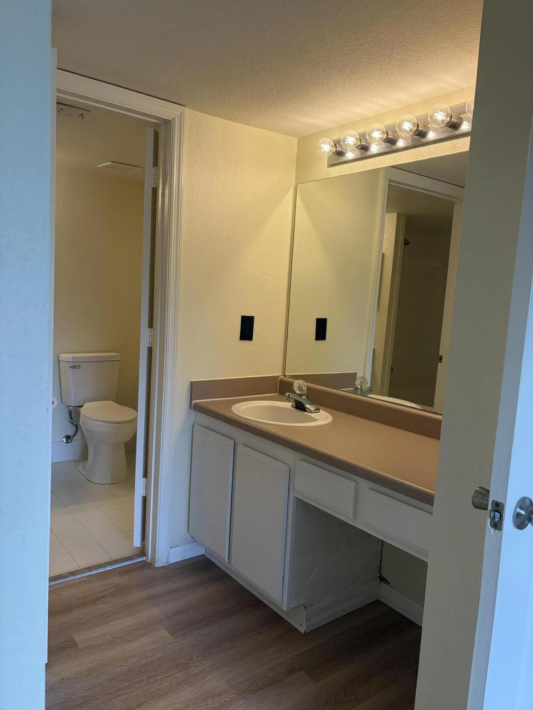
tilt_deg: -5.2
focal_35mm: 26
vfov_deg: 67.3
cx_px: 266
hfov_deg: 53.1
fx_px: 534
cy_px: 355
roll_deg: -2.6
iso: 125
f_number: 1.6
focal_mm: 5.96
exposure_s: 1/210
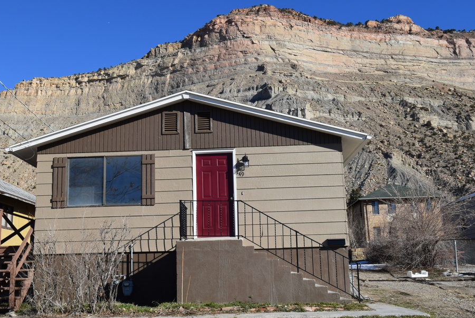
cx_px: 220
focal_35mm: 43
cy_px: 172
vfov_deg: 31.5
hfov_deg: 45.8
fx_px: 562
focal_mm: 25
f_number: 10
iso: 200
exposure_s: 1/400
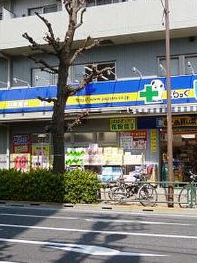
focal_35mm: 49
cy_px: 120
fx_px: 372
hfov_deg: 29.7
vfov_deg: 38.9
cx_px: 101
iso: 100
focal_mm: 5.6
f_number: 2.8
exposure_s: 1/800
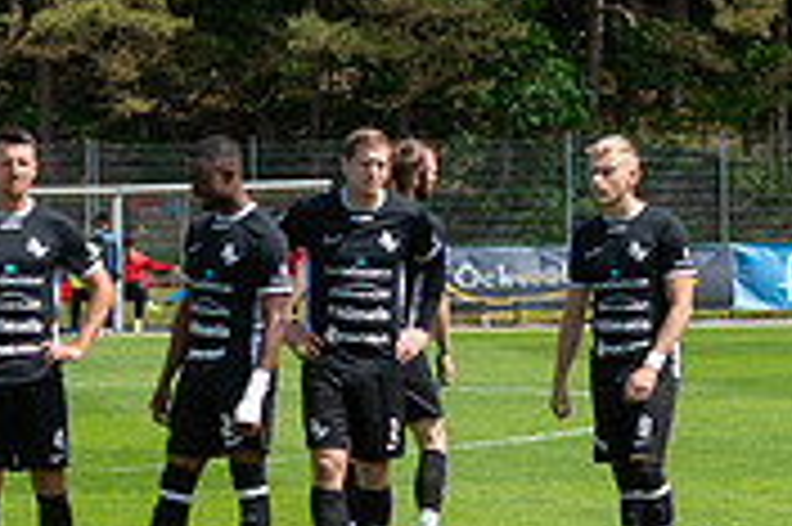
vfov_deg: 5.8
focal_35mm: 238
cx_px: 324
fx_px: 5231
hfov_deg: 8.7
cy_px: 409
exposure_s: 1/1600
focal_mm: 70
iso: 200
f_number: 4
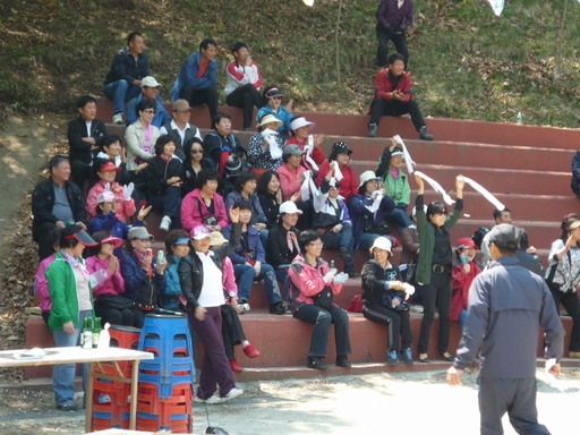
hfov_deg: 18.0
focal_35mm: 109
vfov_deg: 13.6
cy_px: 218
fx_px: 1826
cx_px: 290
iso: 100
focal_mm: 13.6
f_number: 5.6
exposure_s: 1/80
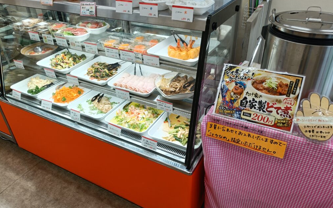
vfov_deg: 46.0
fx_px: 245
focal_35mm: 27
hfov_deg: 68.4
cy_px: 97
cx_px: 168
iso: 160
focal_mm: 4.7
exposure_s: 1/60
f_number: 1.7
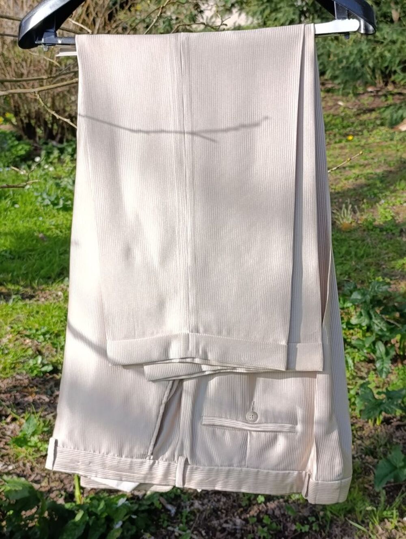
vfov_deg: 32.1
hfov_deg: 24.5
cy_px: 270
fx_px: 936
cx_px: 203
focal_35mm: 60
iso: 50
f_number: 1.6
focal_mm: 6.14
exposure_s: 1/288
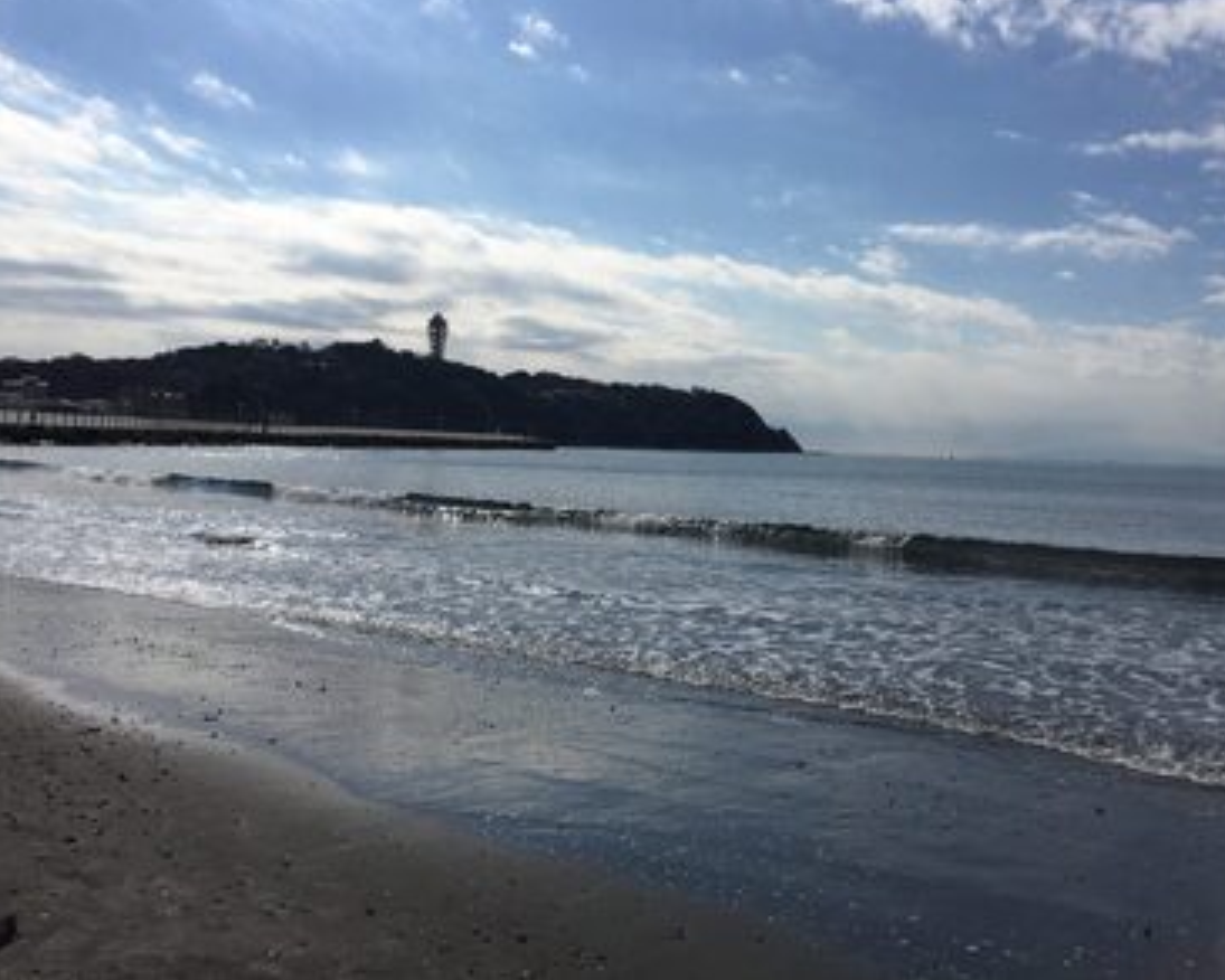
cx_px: 661
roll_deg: -2.0
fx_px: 1124
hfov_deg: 57.1
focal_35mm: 31
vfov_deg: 47.1
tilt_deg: -2.8
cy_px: 480
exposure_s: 1/9901
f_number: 2.2
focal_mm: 4.15
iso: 32
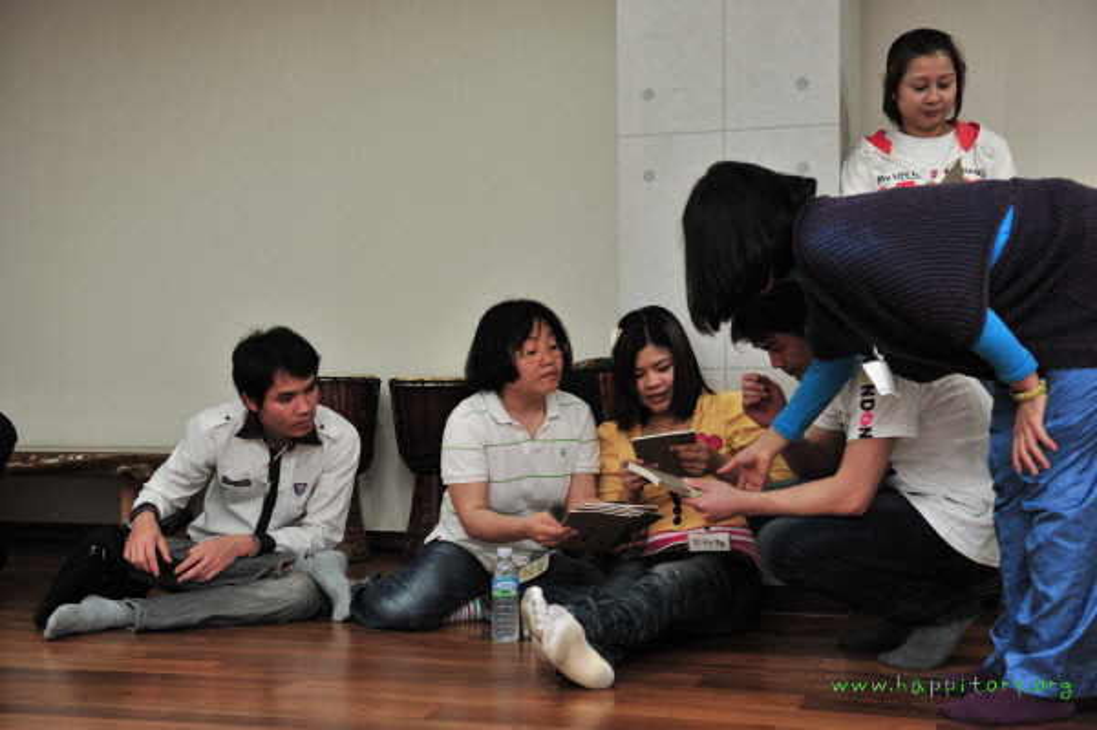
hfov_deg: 39.6
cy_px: 365
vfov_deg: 26.9
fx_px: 1522
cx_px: 548
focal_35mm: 50
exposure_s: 1/160
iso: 1600
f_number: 4
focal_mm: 50
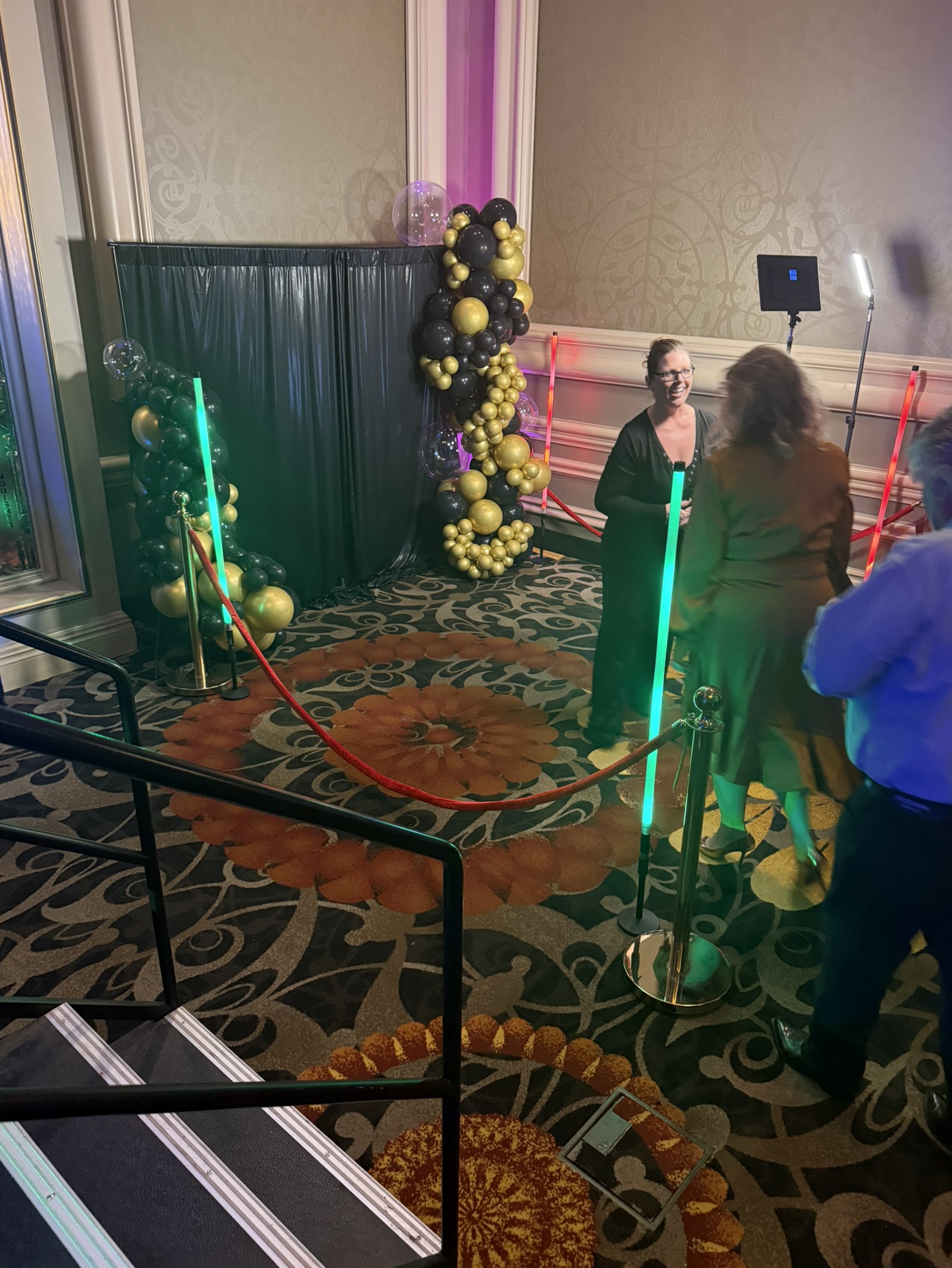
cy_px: 639
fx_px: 917
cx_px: 474
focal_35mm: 25
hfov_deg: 54.9
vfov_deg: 69.4
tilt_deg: -23.2
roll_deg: -1.2
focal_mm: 6.76
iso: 800
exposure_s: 1/40
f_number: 1.78
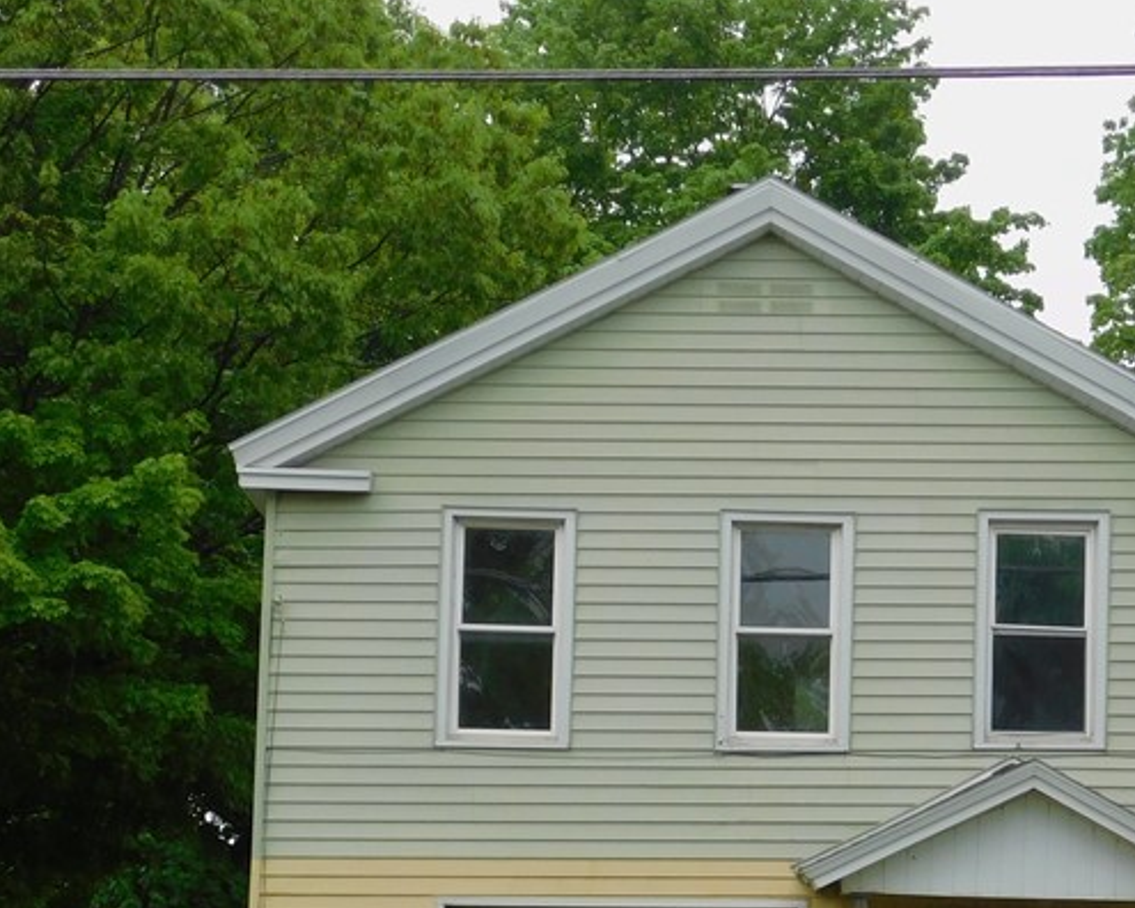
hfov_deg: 18.5
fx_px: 3460
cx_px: 842
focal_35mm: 103
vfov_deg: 14.8
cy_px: 860
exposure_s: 1/100
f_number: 3.8
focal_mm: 9
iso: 125
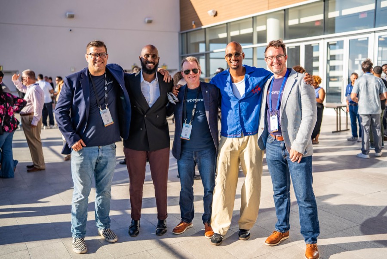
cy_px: 130
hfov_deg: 54.4
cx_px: 194
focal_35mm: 35
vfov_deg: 37.9
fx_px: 376
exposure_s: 1/1600
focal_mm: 35
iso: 100
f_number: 2
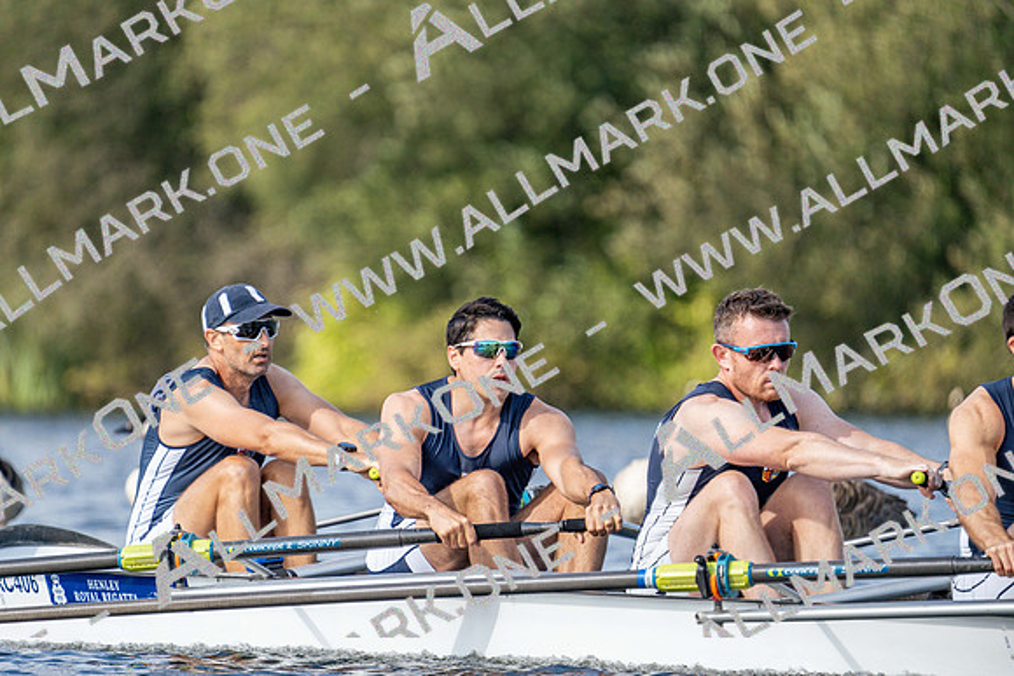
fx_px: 16903
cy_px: 338
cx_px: 507
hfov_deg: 3.4
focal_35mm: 600
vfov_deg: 2.3
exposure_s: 1/1600
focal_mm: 600
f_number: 6.3
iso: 500
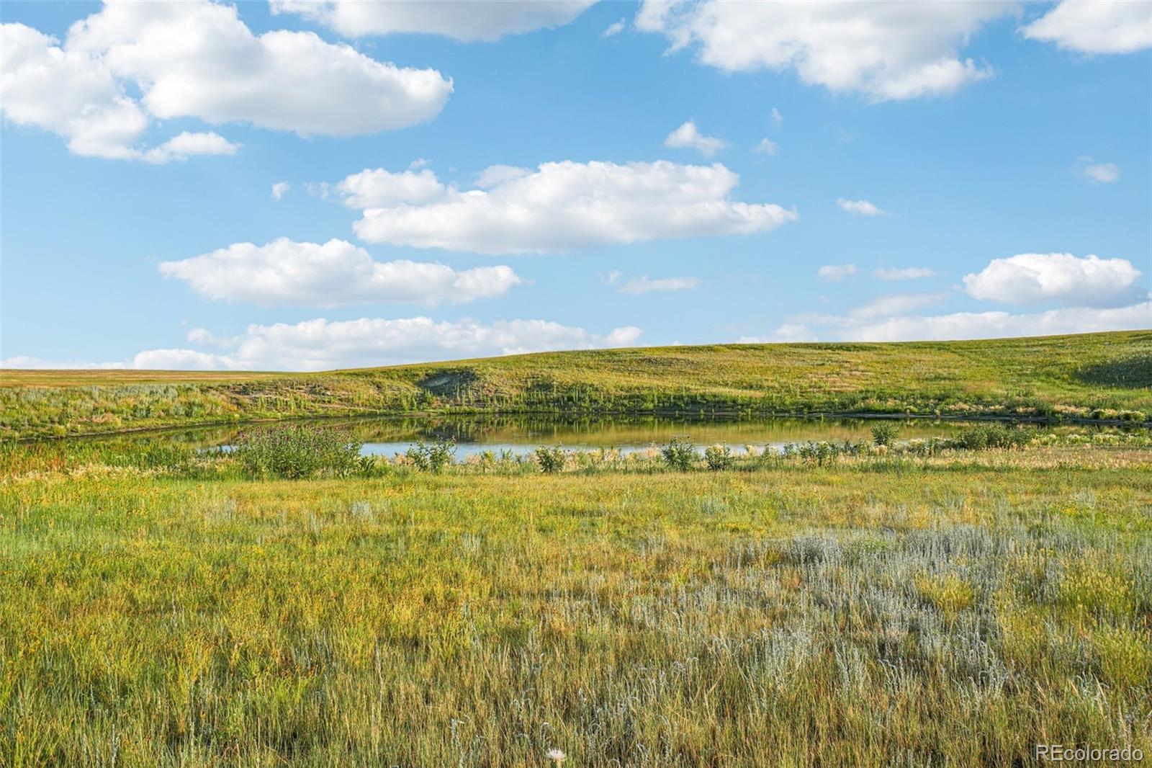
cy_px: 384
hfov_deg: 67.4
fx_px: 864
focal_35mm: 27
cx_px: 576
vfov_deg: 47.9
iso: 400
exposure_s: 1/1250
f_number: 8
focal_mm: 18
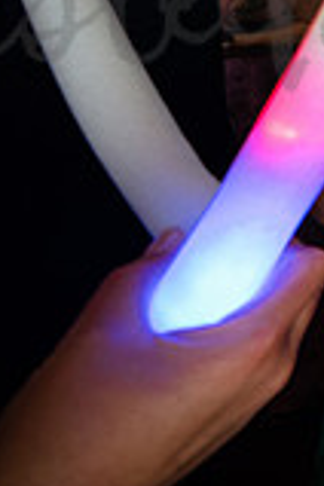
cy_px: -6
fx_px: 688
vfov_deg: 35.0
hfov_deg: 14.2
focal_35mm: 51
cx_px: 819
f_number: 4
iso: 3200
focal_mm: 14
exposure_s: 1/80
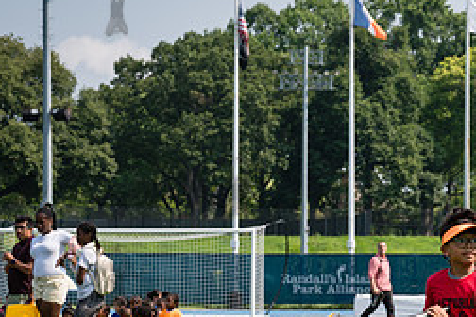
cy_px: 275
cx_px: 480
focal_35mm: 197
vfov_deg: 7.0
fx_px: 2605
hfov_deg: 10.4
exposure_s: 1/500
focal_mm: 85
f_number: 5
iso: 100
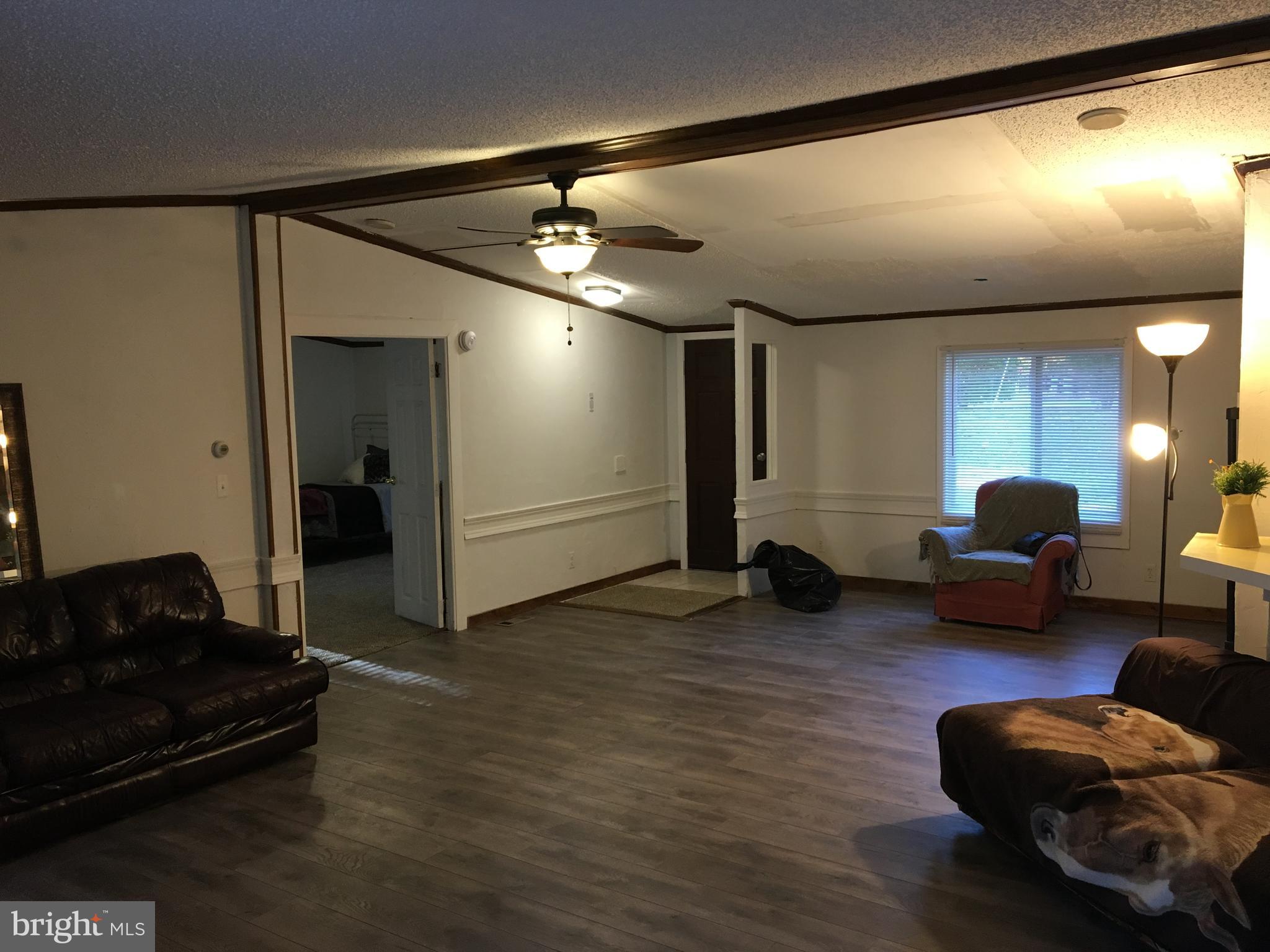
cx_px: 635
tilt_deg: -3.7
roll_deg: +1.8
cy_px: 476
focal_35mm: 29
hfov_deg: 61.7
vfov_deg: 48.2
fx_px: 1064
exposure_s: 1/30
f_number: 2.2
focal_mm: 4.15
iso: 80
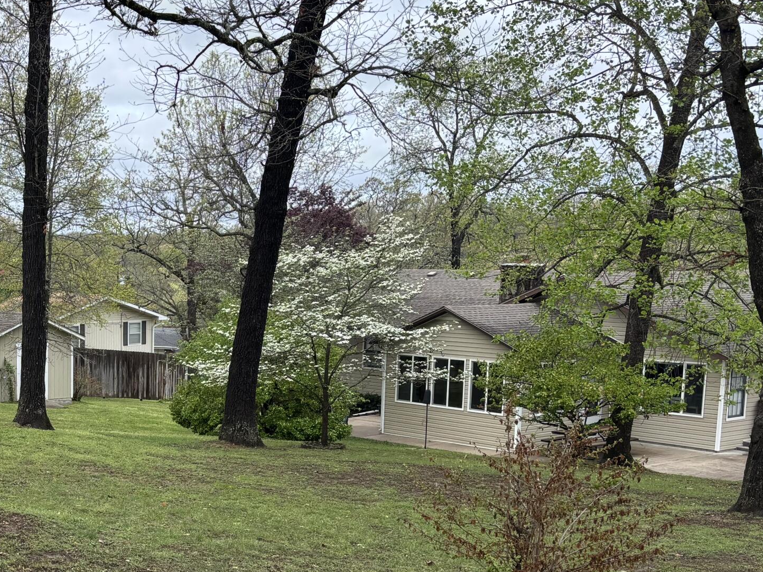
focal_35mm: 54
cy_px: 444
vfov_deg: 26.6
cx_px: 36
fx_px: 1190
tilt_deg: -9.0
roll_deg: +0.5
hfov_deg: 33.1
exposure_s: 1/1092
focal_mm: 5.96
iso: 50
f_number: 1.6
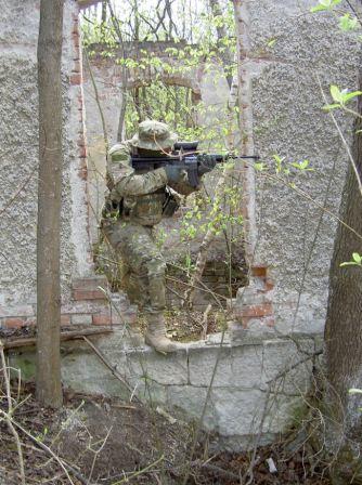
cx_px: 181
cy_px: 242
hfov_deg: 36.7
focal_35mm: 39
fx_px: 546
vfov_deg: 48.0
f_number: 2.8
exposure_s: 1/64.1
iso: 100
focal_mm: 8
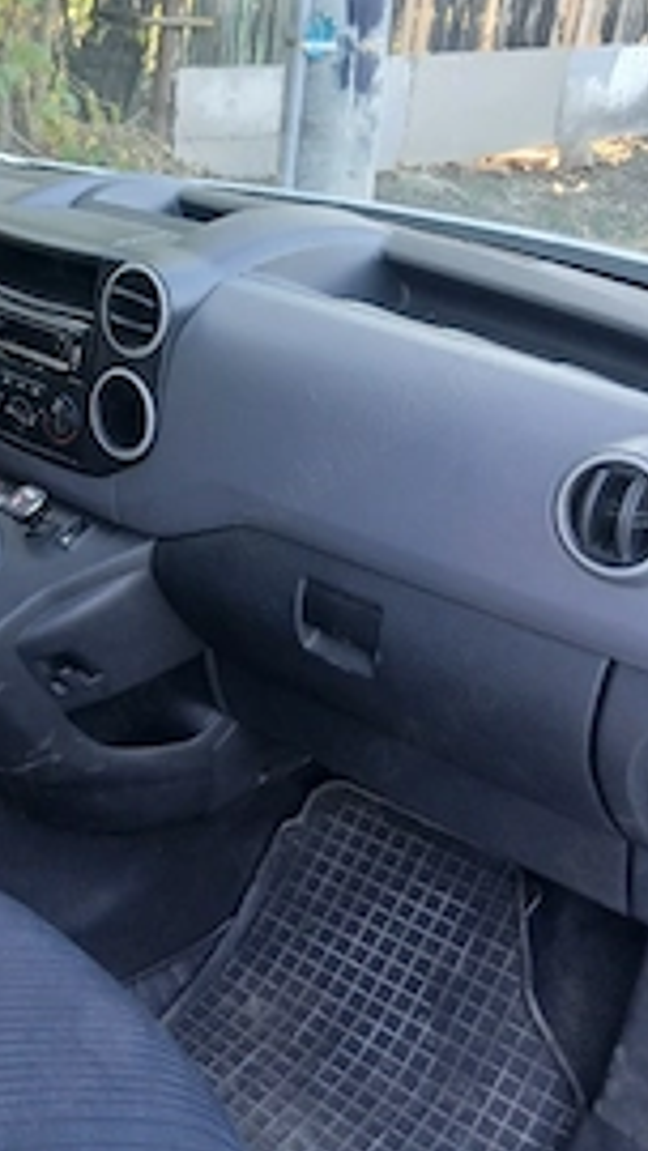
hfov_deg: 27.7
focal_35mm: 42
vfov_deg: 48.2
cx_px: 119
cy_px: 495
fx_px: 1282
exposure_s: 1/60.2
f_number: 1.8
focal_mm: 3.98
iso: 125
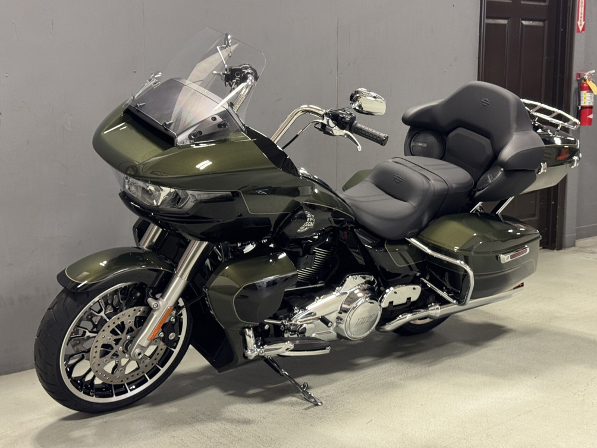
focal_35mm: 51
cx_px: 307
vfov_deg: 28.6
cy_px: 211
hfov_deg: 37.5
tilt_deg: -8.5
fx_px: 880
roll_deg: +0.0
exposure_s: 1/40
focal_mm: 6.76
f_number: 1.78
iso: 200
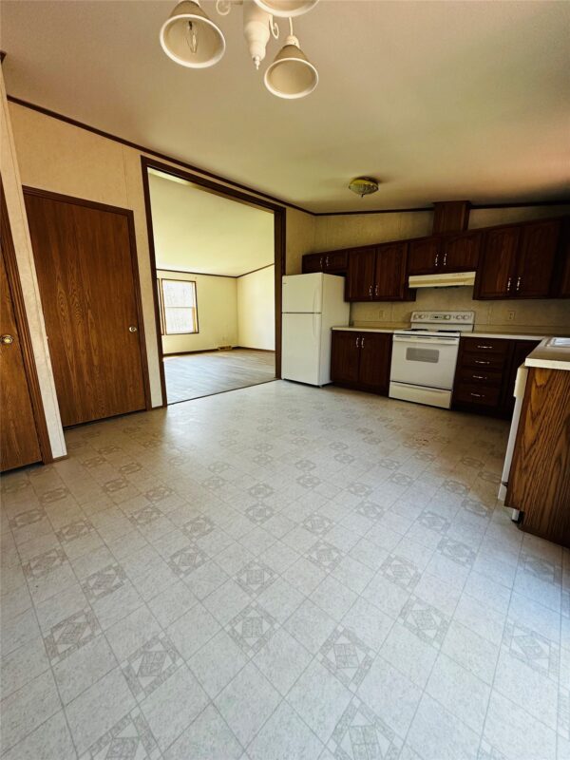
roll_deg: -0.7
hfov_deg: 85.7
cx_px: 285
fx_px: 307
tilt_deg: -12.0
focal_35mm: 14
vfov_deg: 102.1
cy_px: 380
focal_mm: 2.22
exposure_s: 1/120
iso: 200
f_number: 2.2
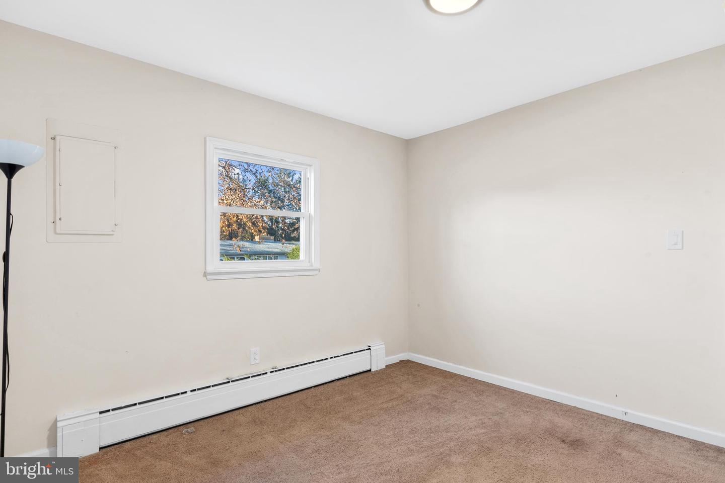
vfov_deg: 67.4
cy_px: 242
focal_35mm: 18
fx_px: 362
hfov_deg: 90.0
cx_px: 362
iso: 320
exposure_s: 1/8
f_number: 6.3
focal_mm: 12
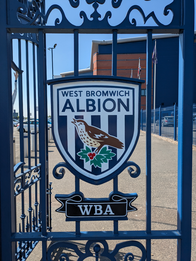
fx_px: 189
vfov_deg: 69.4
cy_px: 130
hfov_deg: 54.9
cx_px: 98
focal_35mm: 25
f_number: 1.89
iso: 47
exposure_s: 1/1869
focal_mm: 5.43
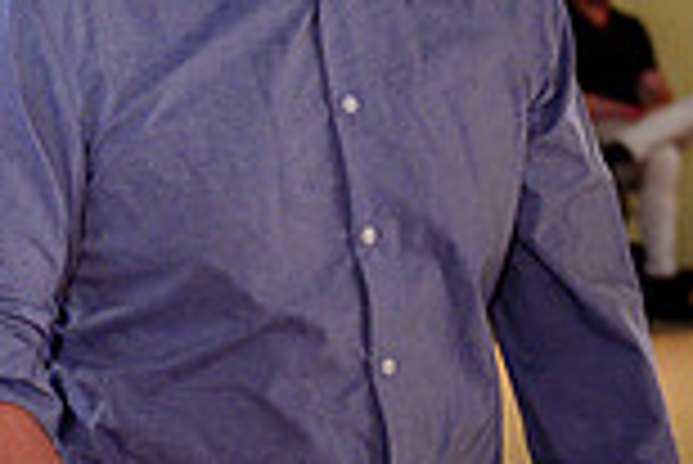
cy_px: 18
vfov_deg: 7.3
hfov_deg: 10.7
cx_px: -110
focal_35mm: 189
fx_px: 3642
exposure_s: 1/320
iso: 1250
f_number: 2
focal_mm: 28
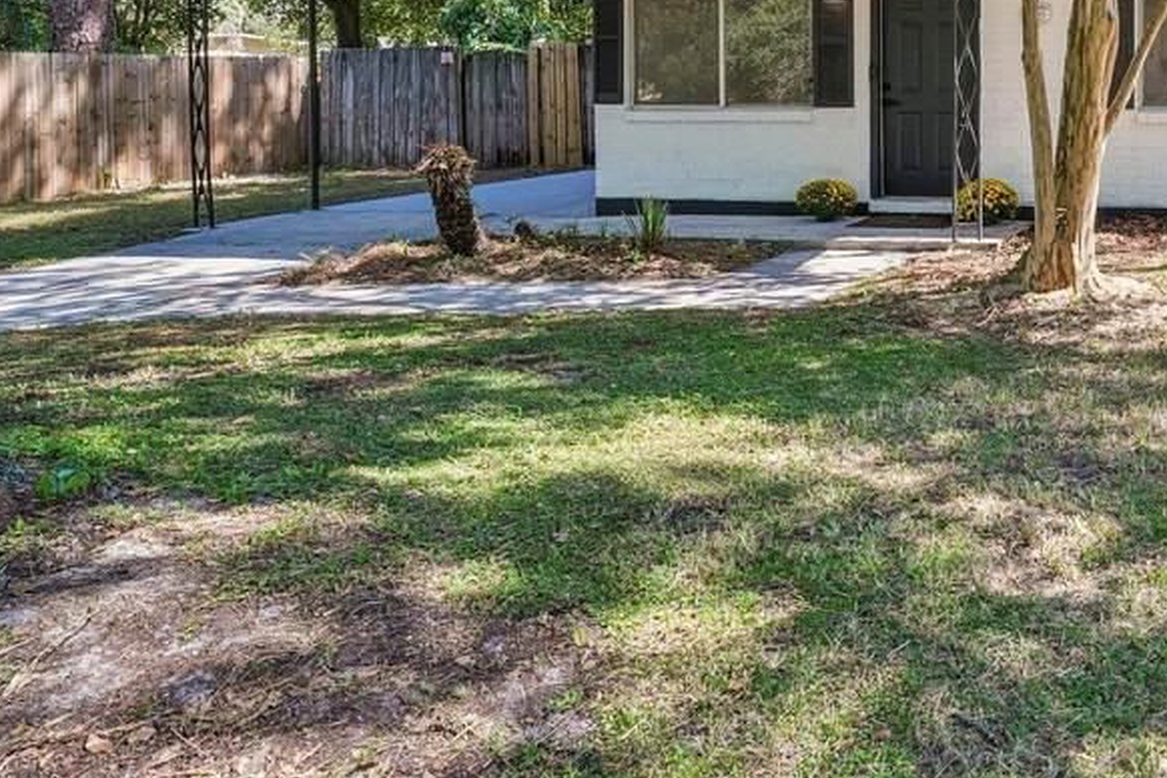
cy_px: 103
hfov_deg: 46.0
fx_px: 1112
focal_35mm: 34
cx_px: 1179
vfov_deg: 36.5
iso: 400
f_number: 11
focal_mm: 15.6
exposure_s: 1/60
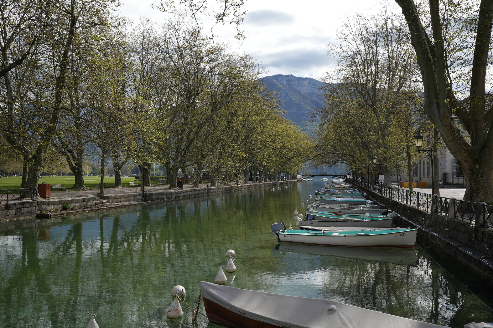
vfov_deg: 38.4
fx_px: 472
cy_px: 164
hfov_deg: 55.1
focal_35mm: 34
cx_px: 246
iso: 100
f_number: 10
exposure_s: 1/160
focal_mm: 34.5
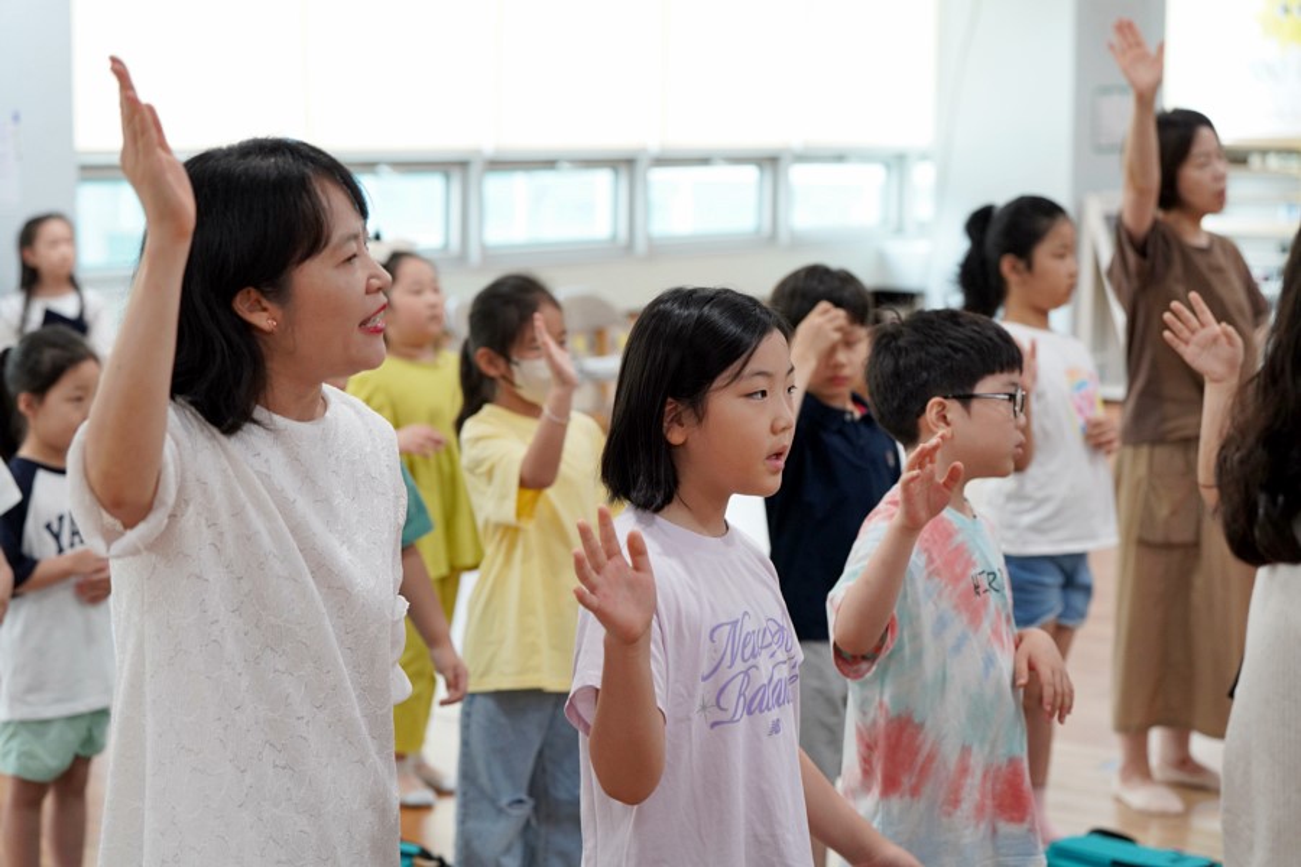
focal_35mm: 70
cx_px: 650
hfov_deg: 28.8
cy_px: 434
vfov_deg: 19.5
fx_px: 2530
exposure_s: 1/160
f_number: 4
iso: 1600
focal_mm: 70
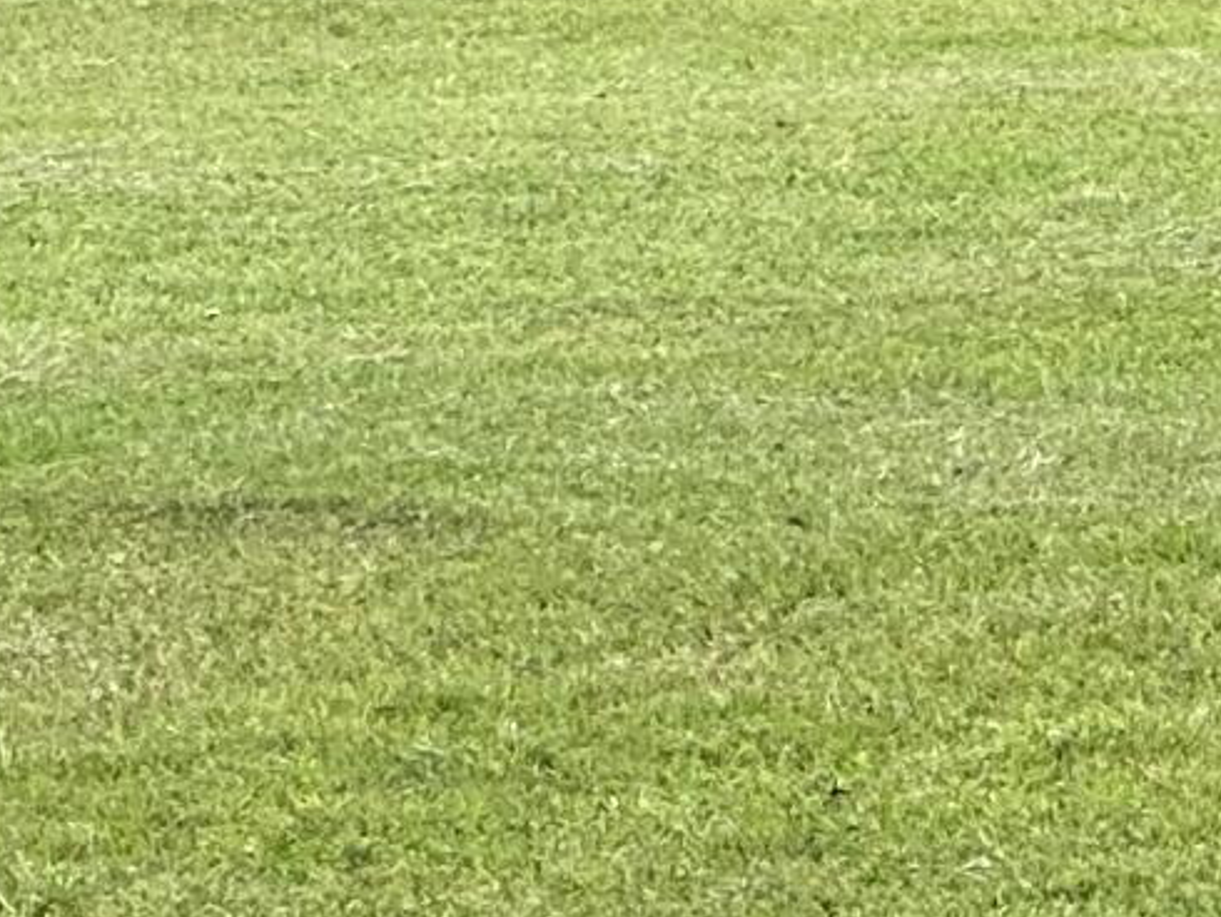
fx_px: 16622
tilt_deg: -1.3
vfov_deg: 3.1
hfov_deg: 4.2
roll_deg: +0.5
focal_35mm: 471
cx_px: 2387
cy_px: -857
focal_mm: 9
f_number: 2.8
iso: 32
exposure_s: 1/129
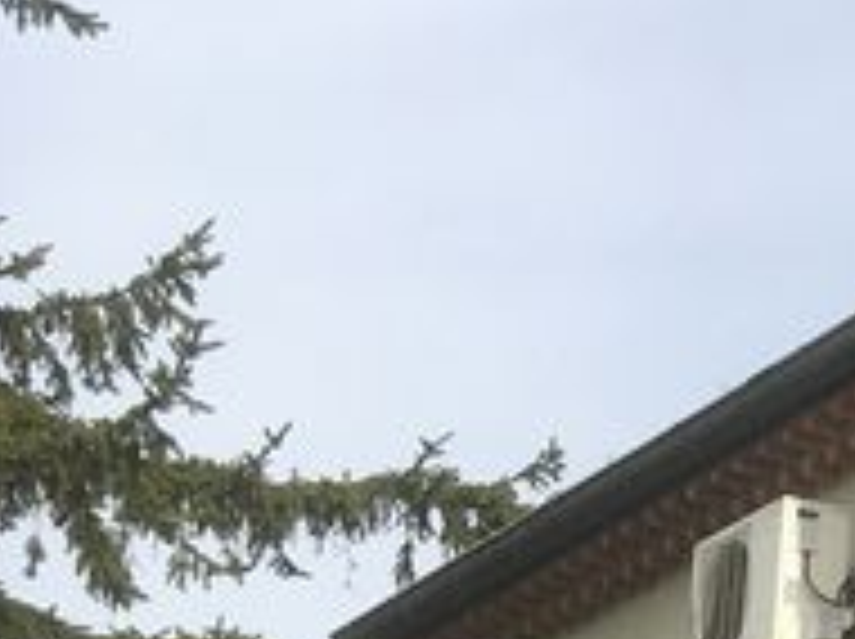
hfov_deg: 10.8
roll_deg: +1.4
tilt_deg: +16.4
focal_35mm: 153
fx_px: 3774
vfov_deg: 9.6
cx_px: 2133
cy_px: 738
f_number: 2.2
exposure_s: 1/1748
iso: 25
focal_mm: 4.15
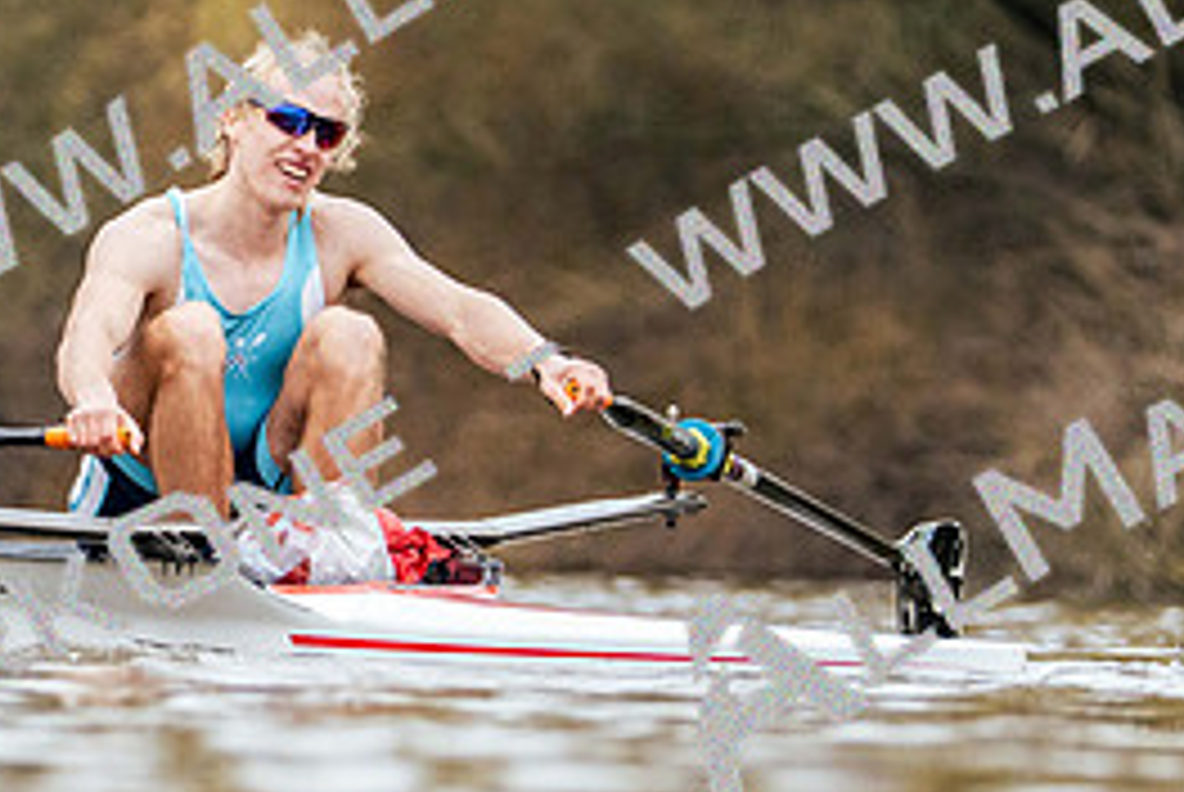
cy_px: 385
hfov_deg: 2.7
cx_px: 302
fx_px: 25188
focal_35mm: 765
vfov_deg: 1.8
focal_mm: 347
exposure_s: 1/2000
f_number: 6.3
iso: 5000
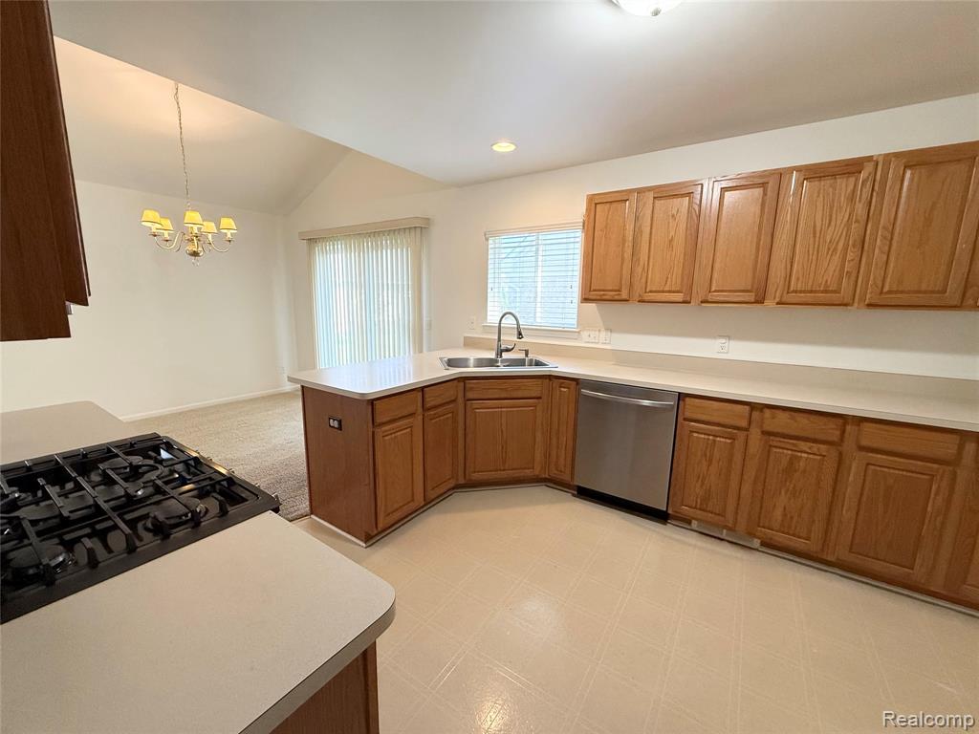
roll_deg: -0.9
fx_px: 396
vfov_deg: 85.7
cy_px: 367
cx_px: 490
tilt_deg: -9.7
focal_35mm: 14
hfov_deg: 102.1
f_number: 2.2
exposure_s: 1/120
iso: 200
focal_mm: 2.22
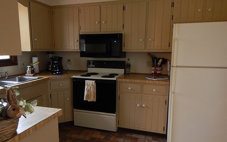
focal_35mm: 27
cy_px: 79
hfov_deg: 68.4
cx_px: 110
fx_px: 167
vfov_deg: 45.9
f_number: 3
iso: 400
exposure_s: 1/15
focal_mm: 4
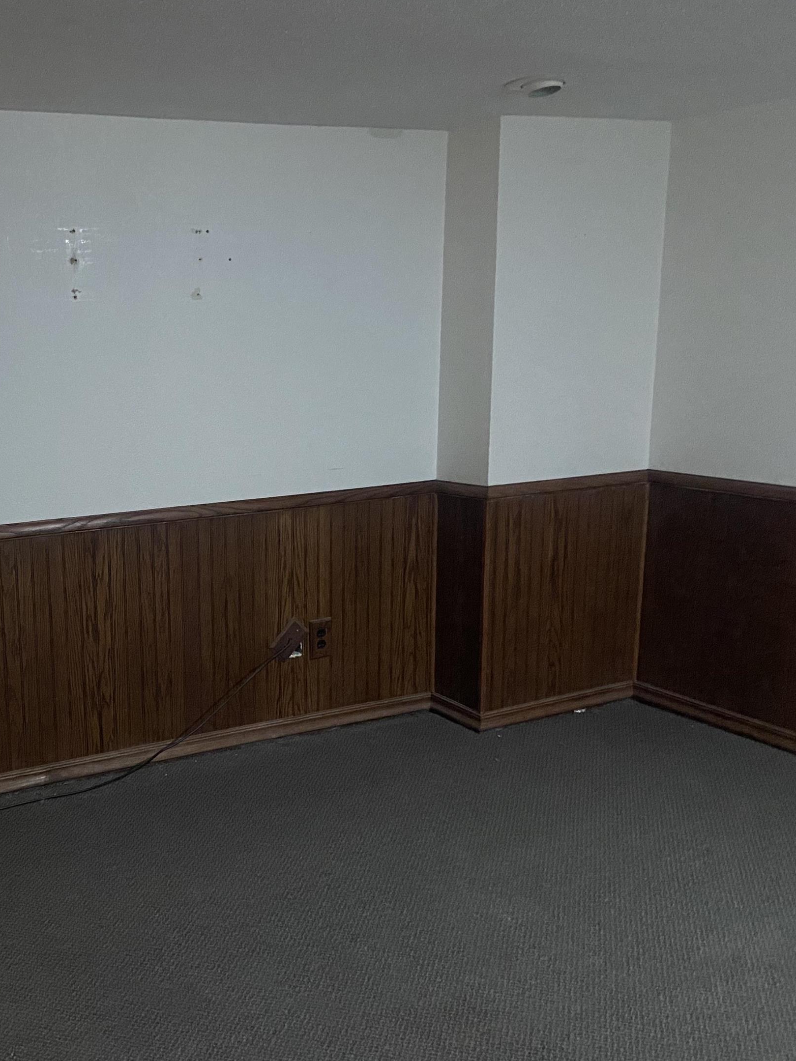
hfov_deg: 36.8
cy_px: 545
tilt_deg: -12.0
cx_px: 119
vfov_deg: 50.1
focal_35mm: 37
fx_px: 1135
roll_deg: +1.6
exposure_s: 1/30
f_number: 1.8
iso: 800
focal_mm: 4.25
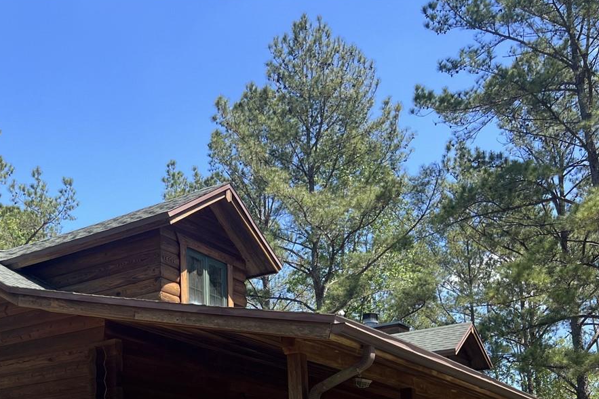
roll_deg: +0.3
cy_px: 398
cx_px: 121
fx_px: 815
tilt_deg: +8.4
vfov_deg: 26.1
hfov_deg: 38.8
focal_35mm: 49
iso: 50
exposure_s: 1/974
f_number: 1.5
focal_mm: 5.7
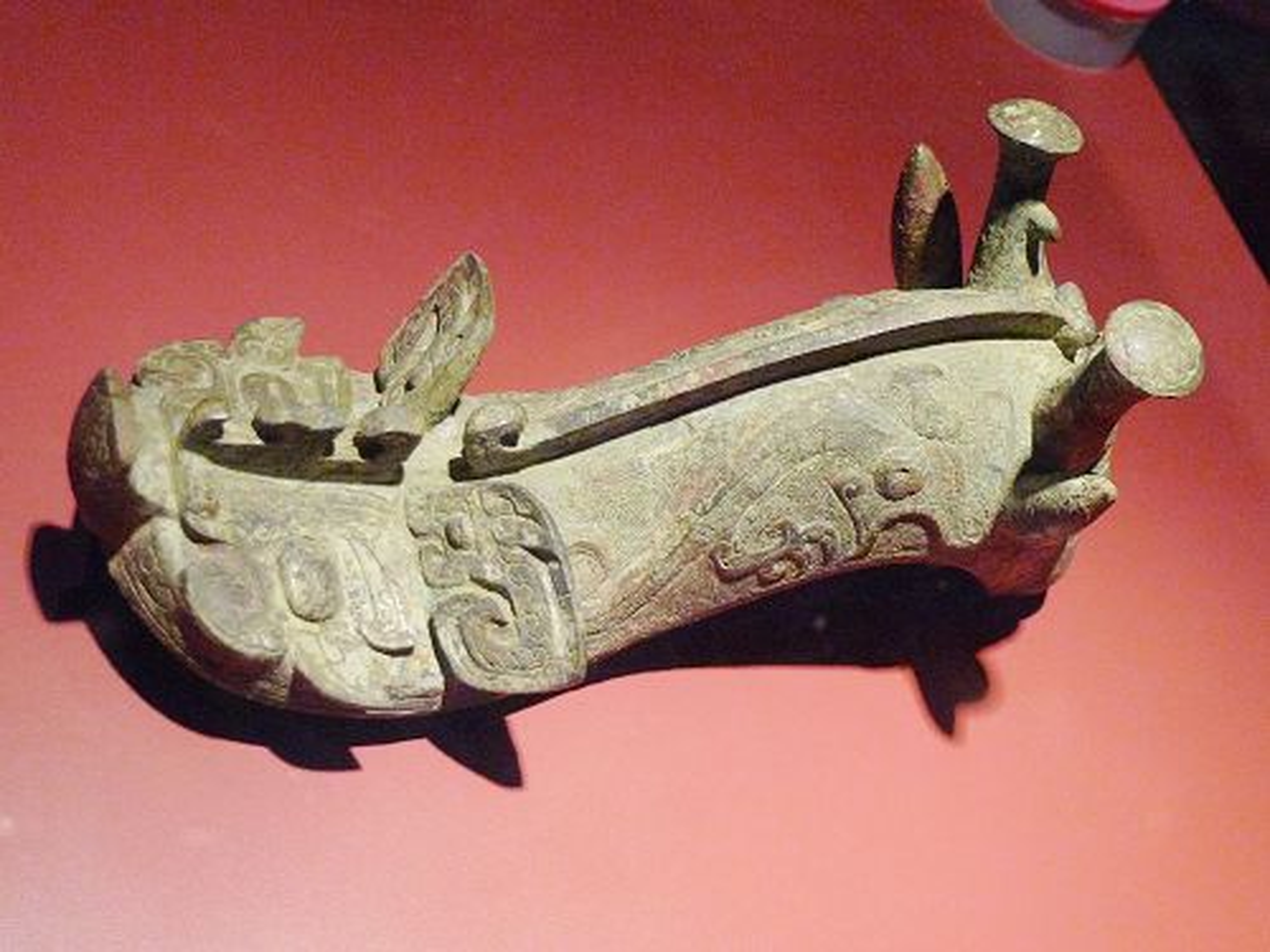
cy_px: 476
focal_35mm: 60
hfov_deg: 32.2
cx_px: 635
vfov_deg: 24.4
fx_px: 2201
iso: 800
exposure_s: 1/40
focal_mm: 12.8
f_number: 2.8
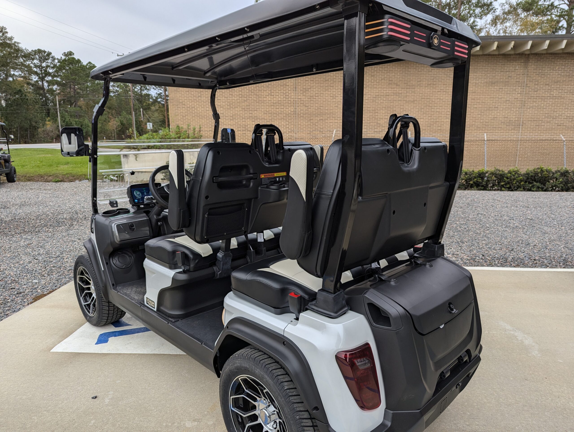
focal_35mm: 24
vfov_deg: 56.9
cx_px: 287
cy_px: 216
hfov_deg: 71.5
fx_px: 399
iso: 35
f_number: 1.85
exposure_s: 1/162
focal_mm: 6.81
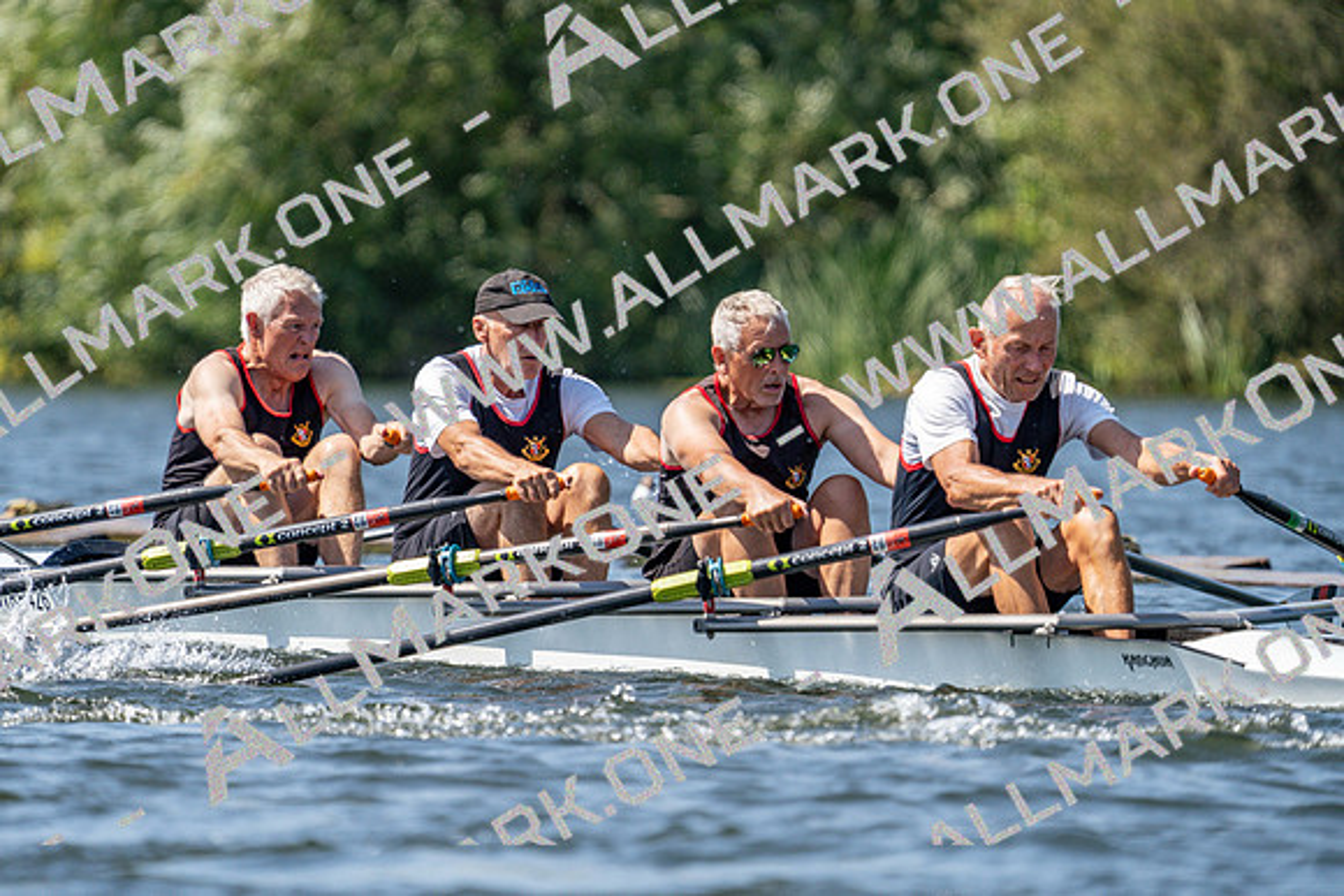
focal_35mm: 500
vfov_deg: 2.8
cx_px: 672
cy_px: 448
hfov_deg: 4.1
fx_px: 18670
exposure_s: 1/2000
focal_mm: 500
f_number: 6.3
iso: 400
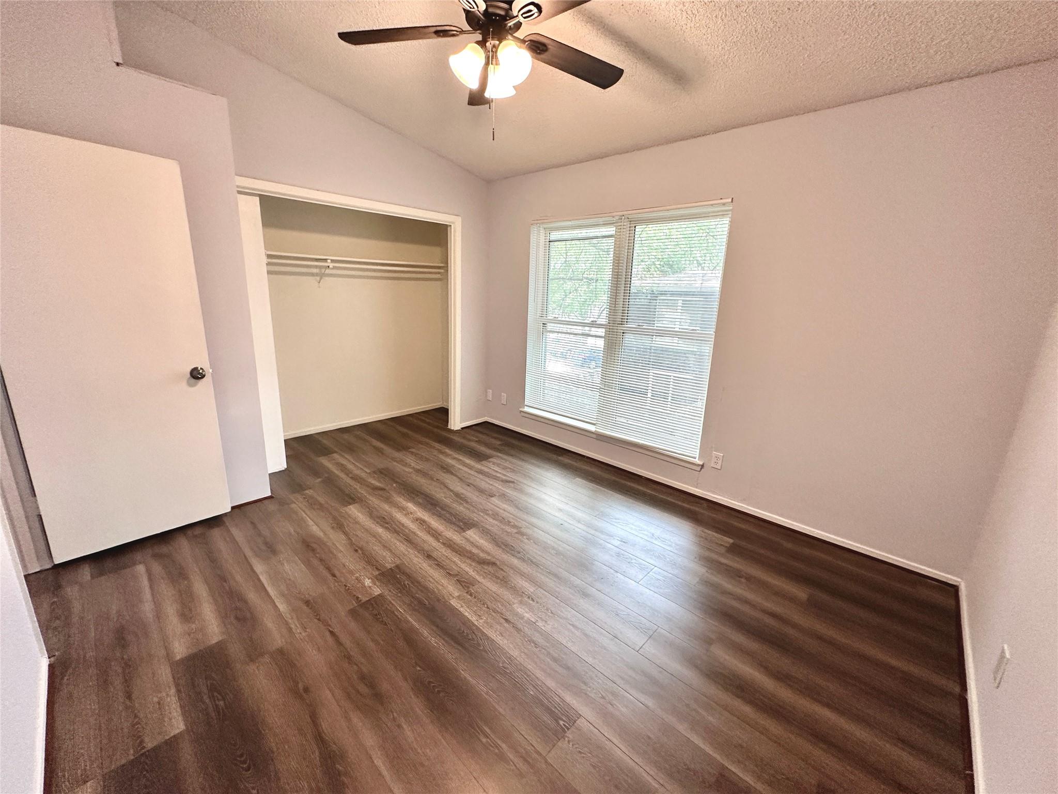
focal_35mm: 14
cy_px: 397
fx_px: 428
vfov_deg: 85.7
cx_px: 529
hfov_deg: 102.1
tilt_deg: -12.1
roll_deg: -2.1
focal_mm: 2.22
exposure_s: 1/120
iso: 200
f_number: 2.2
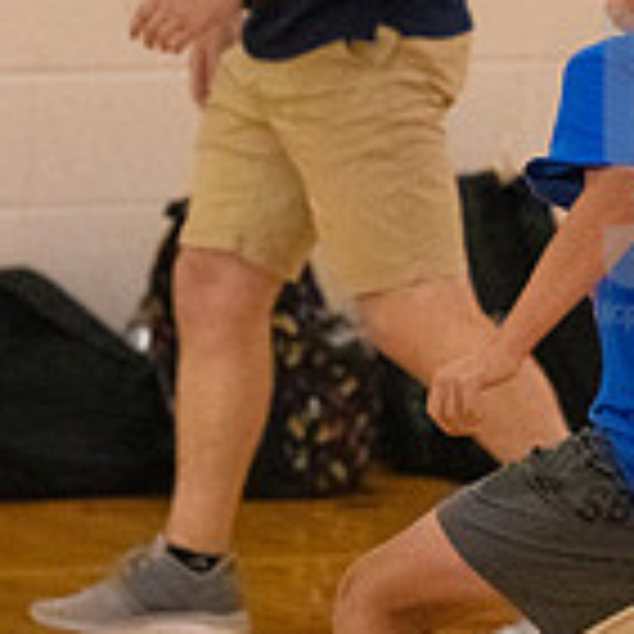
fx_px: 12723
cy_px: 169
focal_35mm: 614
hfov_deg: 2.9
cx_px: 742
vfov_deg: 2.9
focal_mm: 175
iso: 10000
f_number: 4
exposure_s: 1/800
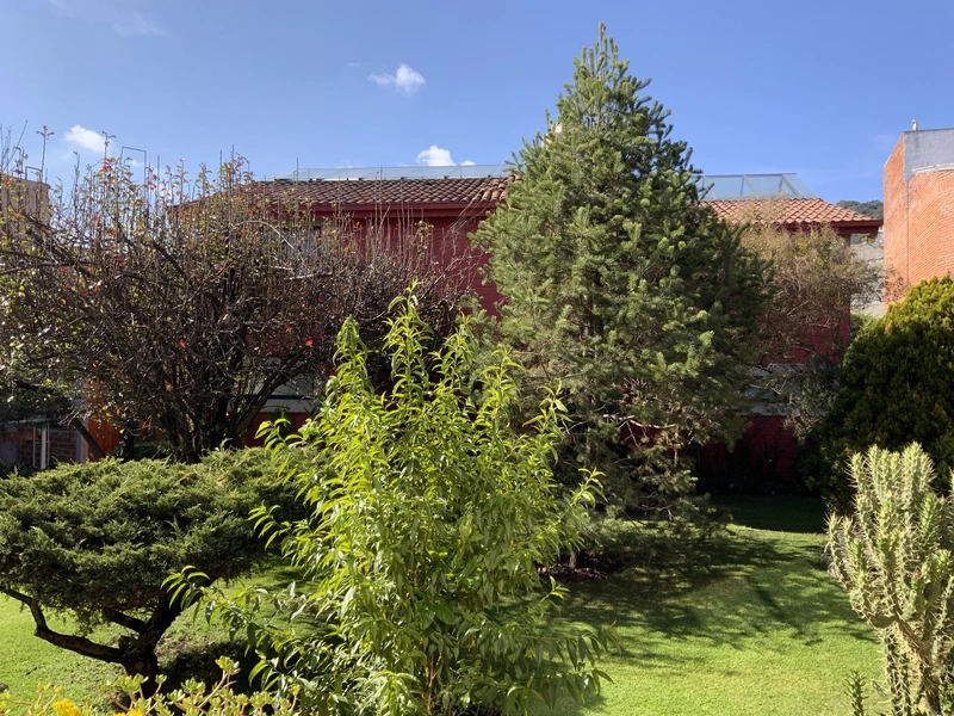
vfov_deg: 48.2
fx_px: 799
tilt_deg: +1.8
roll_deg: -0.7
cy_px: 358
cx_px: 477
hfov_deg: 61.7
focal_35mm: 29
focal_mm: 3
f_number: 1.8
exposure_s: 1/781
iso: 16
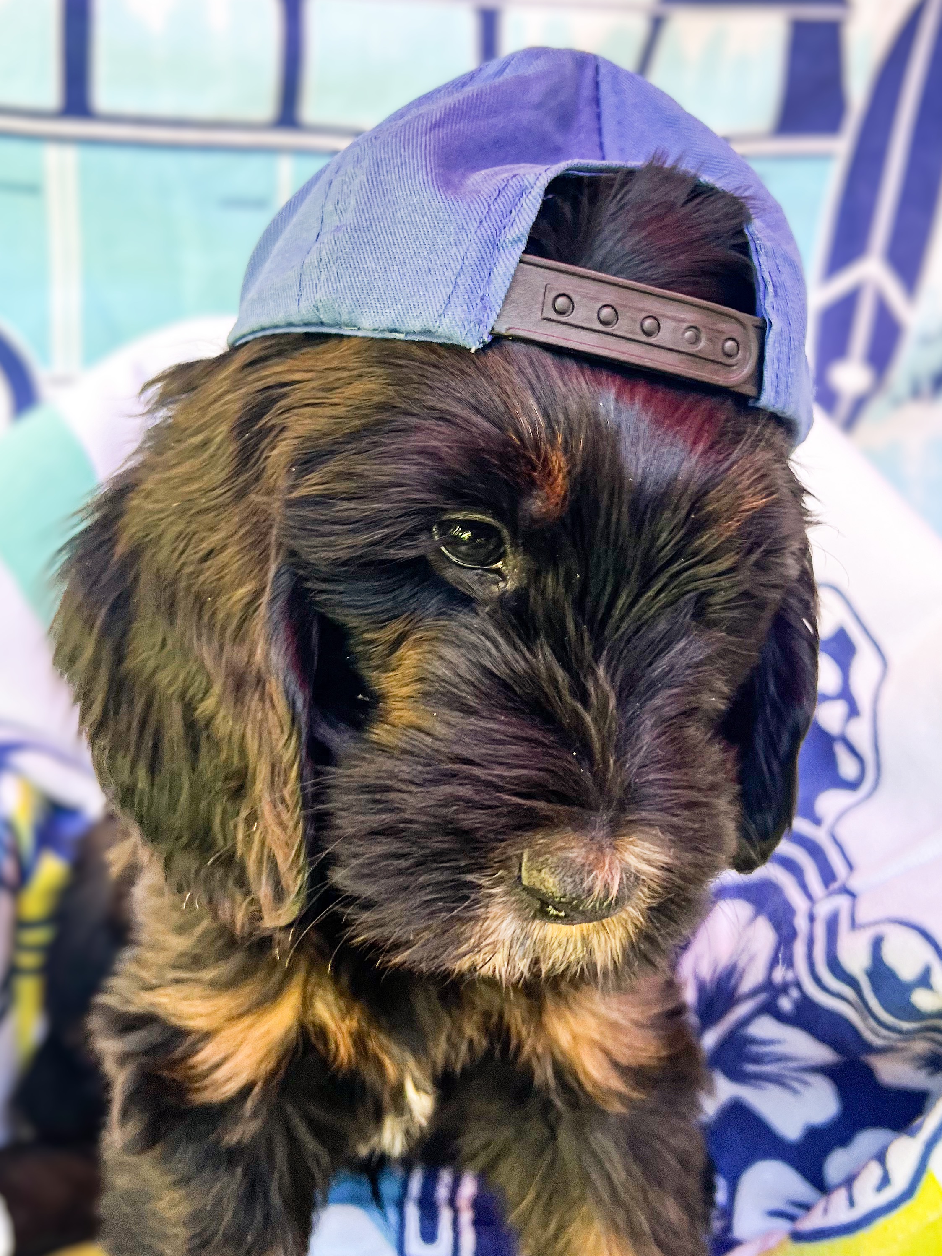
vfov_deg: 52.1
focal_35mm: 35
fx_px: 1270
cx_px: 560
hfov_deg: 40.5
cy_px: 481
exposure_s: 1/120
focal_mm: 5.7
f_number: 1.5
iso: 50
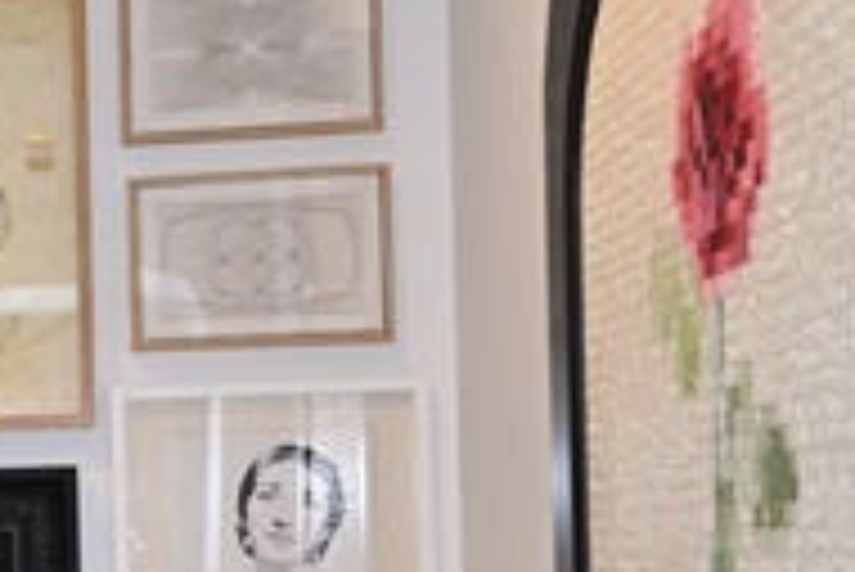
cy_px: 471
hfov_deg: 16.2
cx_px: -788
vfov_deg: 13.5
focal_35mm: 101
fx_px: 2401
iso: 800
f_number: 6.3
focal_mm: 24
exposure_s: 1/160
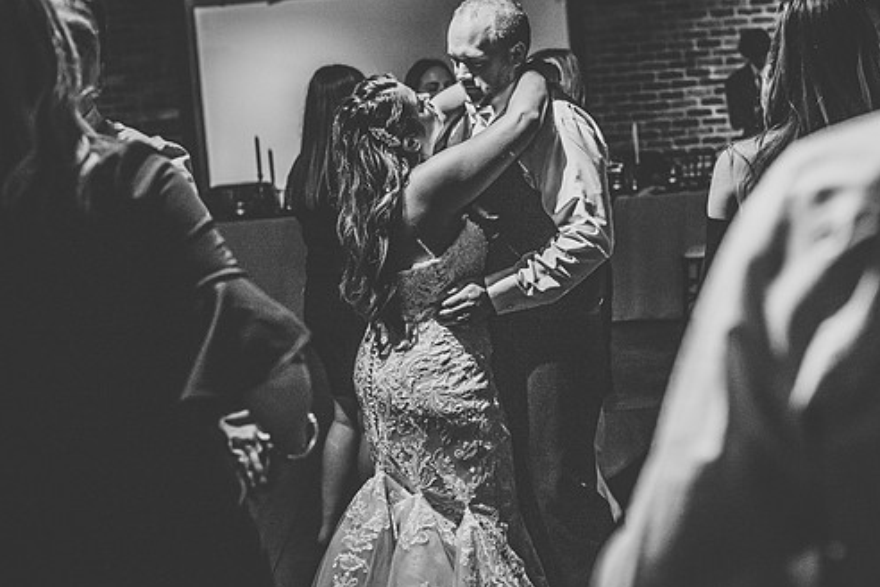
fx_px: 1442
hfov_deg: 33.9
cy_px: 285
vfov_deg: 23.0
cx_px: 460
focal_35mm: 59
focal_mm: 50
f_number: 3.2
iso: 2000
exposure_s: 1/200
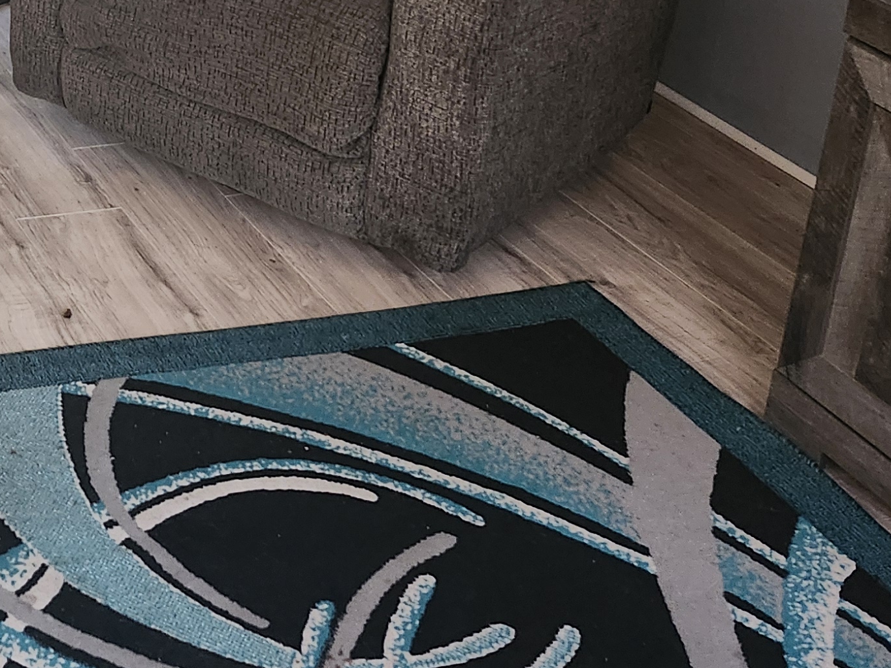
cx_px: -129
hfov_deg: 26.3
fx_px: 1725
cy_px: -112
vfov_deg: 20.6
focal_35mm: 67
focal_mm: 5.54
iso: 500
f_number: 1.8
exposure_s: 1/60
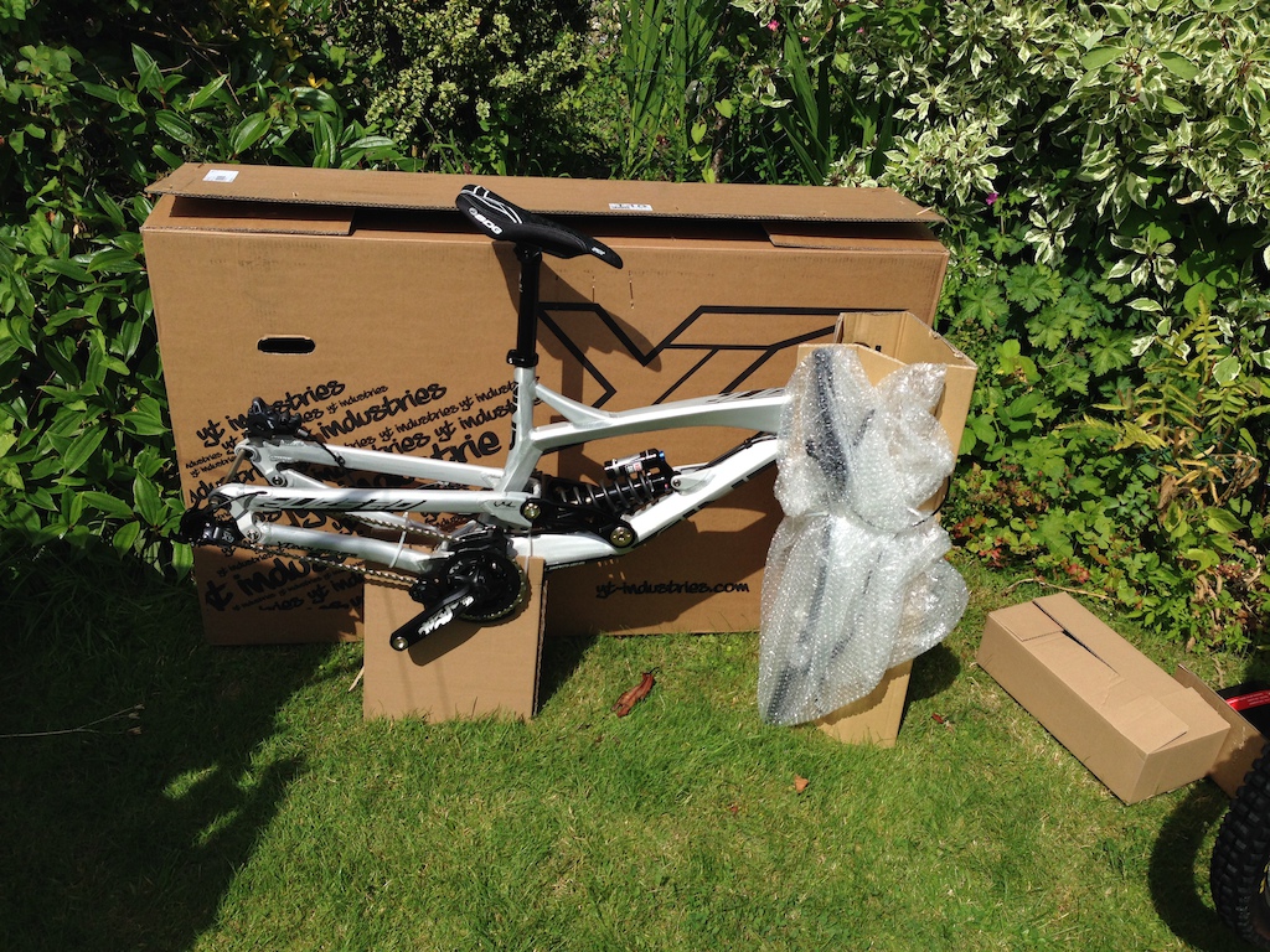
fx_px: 1211
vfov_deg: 42.9
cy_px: 476
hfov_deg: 55.4
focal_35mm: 33
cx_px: 635
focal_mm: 4.12
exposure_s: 1/2584
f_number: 2.4
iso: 50
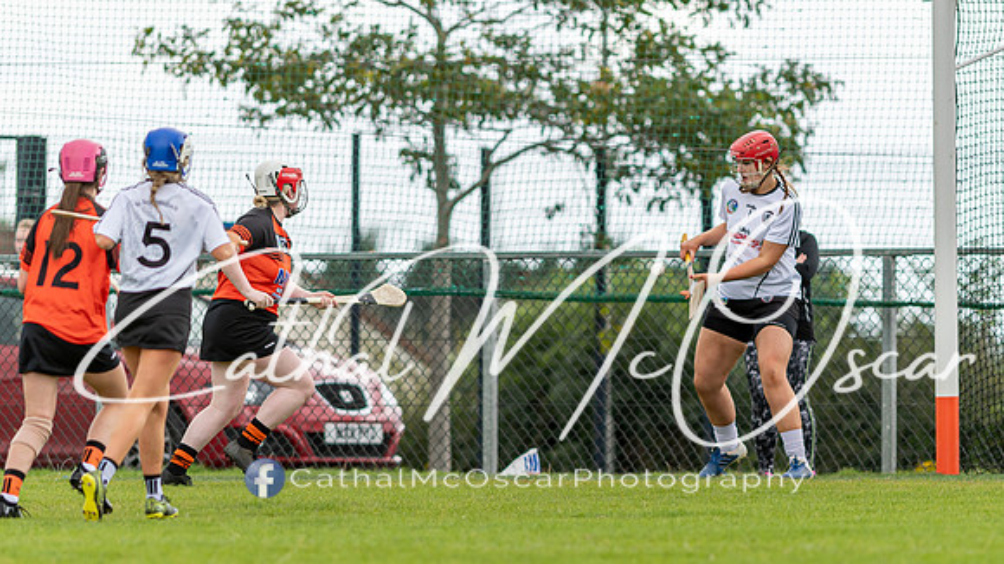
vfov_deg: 1.9
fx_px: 16617
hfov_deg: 3.5
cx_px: 654
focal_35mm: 624
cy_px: 386
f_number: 2.8
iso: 125
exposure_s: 1/1000
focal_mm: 300
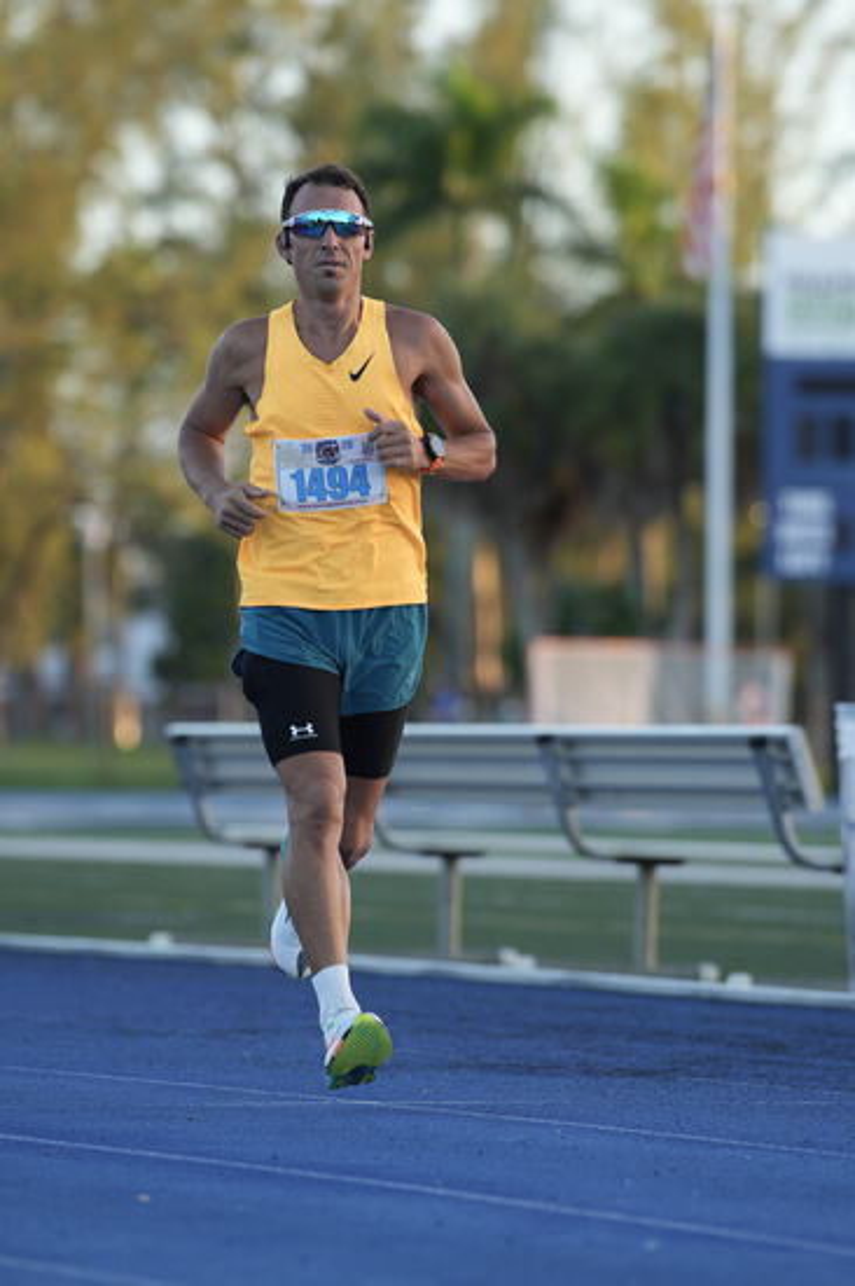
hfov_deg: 4.6
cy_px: 643
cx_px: 428
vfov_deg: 6.9
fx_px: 10700
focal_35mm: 300
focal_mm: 200
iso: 500
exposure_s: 1/500
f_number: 3.5
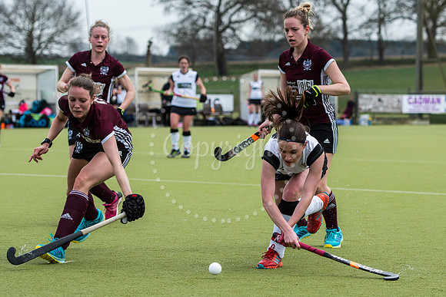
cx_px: 297
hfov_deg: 7.8
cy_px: 154
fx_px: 3276
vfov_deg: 5.2
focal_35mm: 264
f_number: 3.2
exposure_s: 1/1250
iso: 160
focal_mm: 130
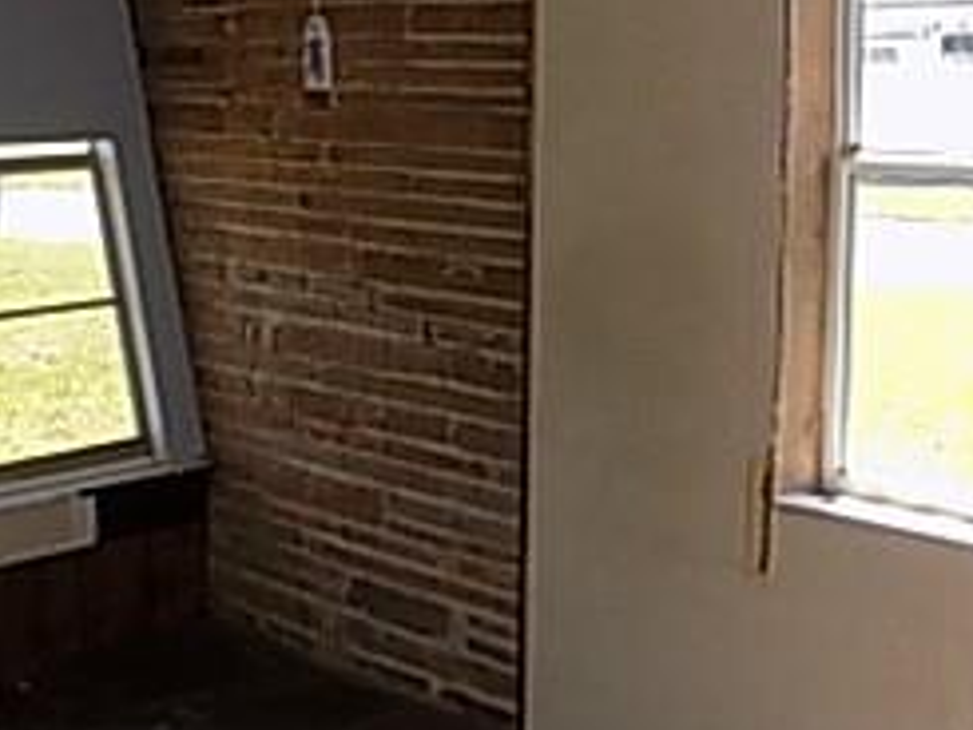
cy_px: 206
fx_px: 1687
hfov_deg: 32.0
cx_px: 373
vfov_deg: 24.2
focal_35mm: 60
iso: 80
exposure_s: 1/125
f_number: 3.1
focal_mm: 4
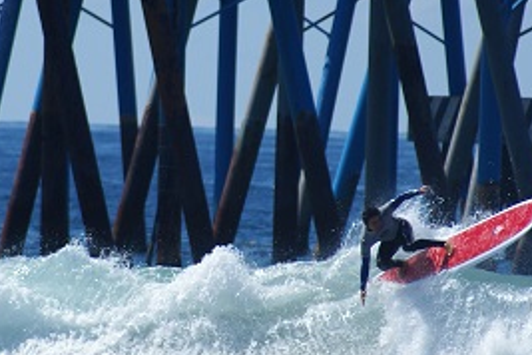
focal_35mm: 1011
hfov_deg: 2.0
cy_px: 196
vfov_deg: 1.4
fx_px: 14939
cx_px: 289
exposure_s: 1/500
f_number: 8
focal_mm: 300
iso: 100
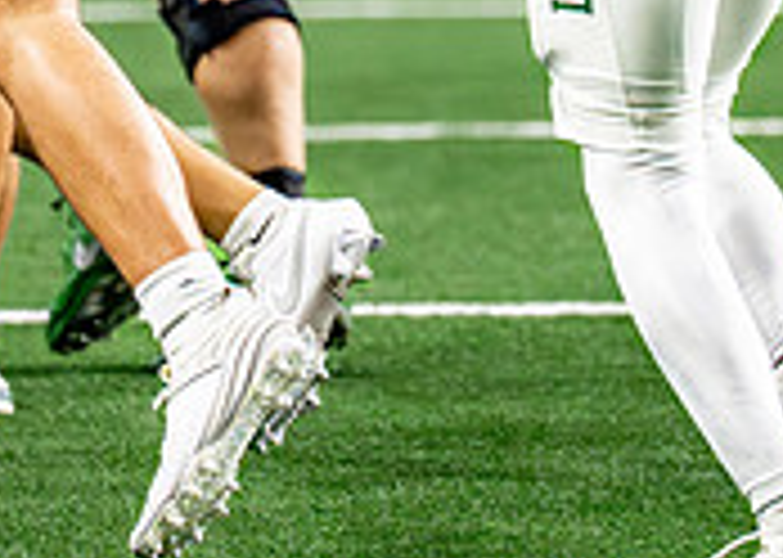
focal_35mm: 791
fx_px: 17576
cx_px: 233
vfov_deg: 1.8
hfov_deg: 2.6
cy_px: -245
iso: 5000
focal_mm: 176
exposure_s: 1/2000
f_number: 2.8
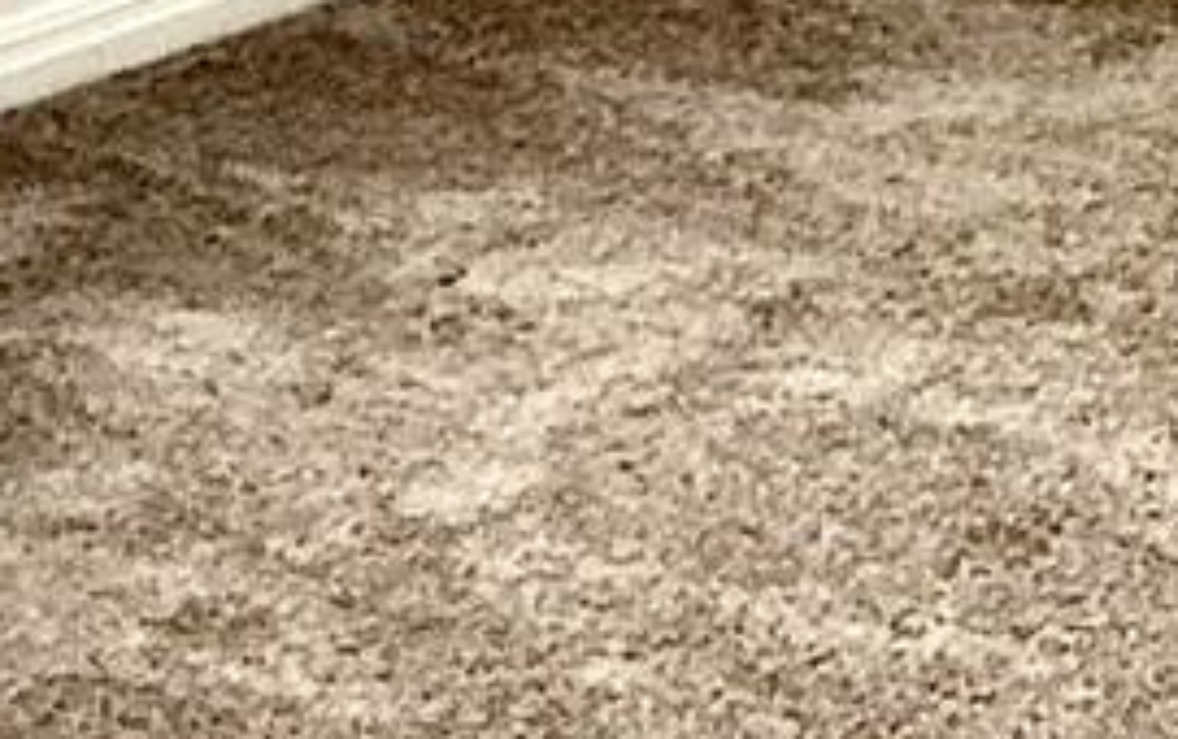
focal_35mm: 192
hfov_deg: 10.8
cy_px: -1069
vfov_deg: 6.5
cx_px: 1269
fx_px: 6170
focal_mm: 6.76
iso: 160
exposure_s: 1/60
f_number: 1.78
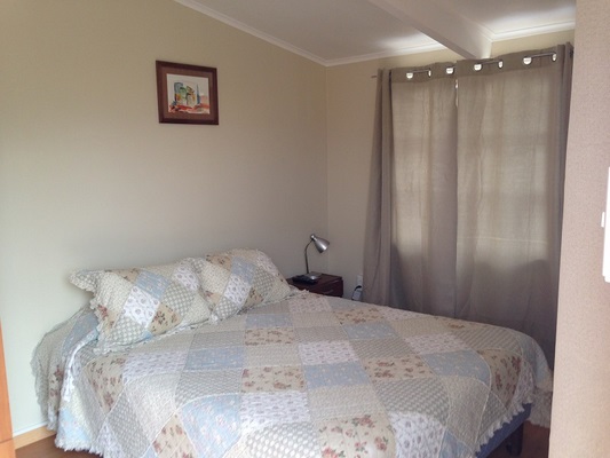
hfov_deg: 55.3
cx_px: 305
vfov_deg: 43.0
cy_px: 229
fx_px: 582
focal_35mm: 33
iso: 50
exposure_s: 1/40
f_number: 2.4
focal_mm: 4.12
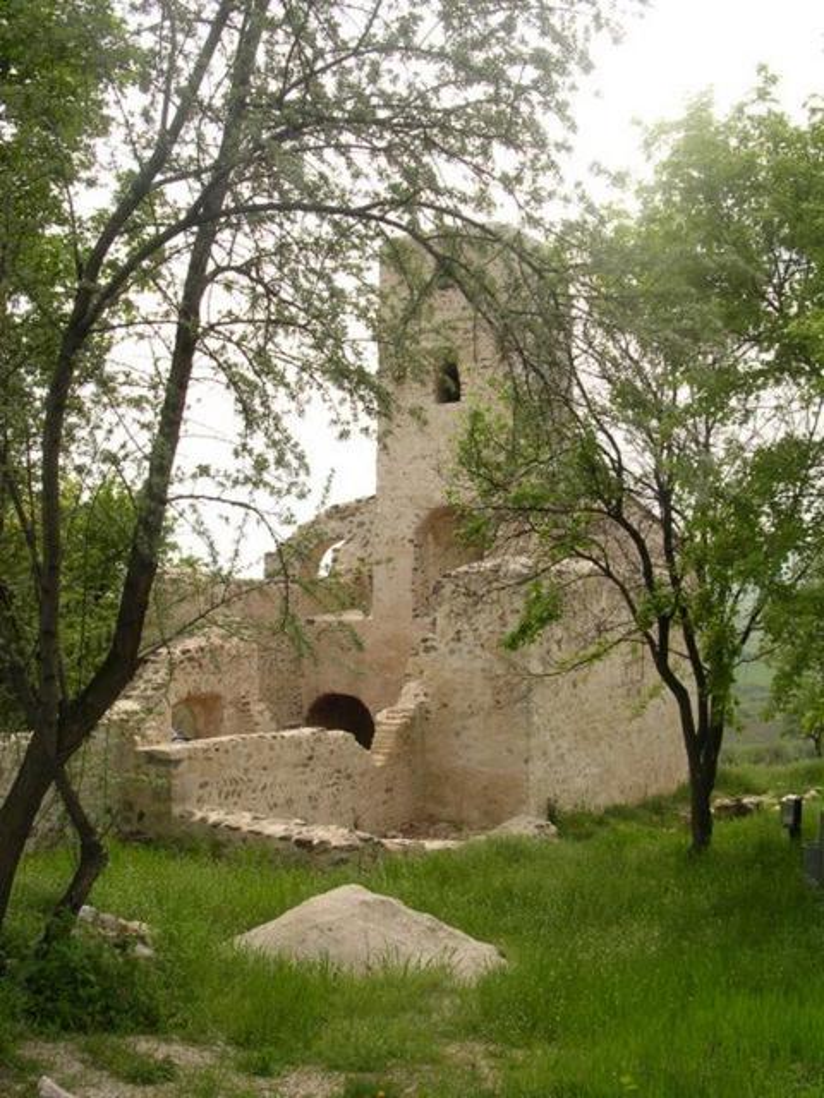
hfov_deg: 37.7
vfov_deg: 49.0
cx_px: 412
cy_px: 549
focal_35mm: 38
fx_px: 1206
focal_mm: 5.8
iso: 100
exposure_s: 1/194
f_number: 5.6
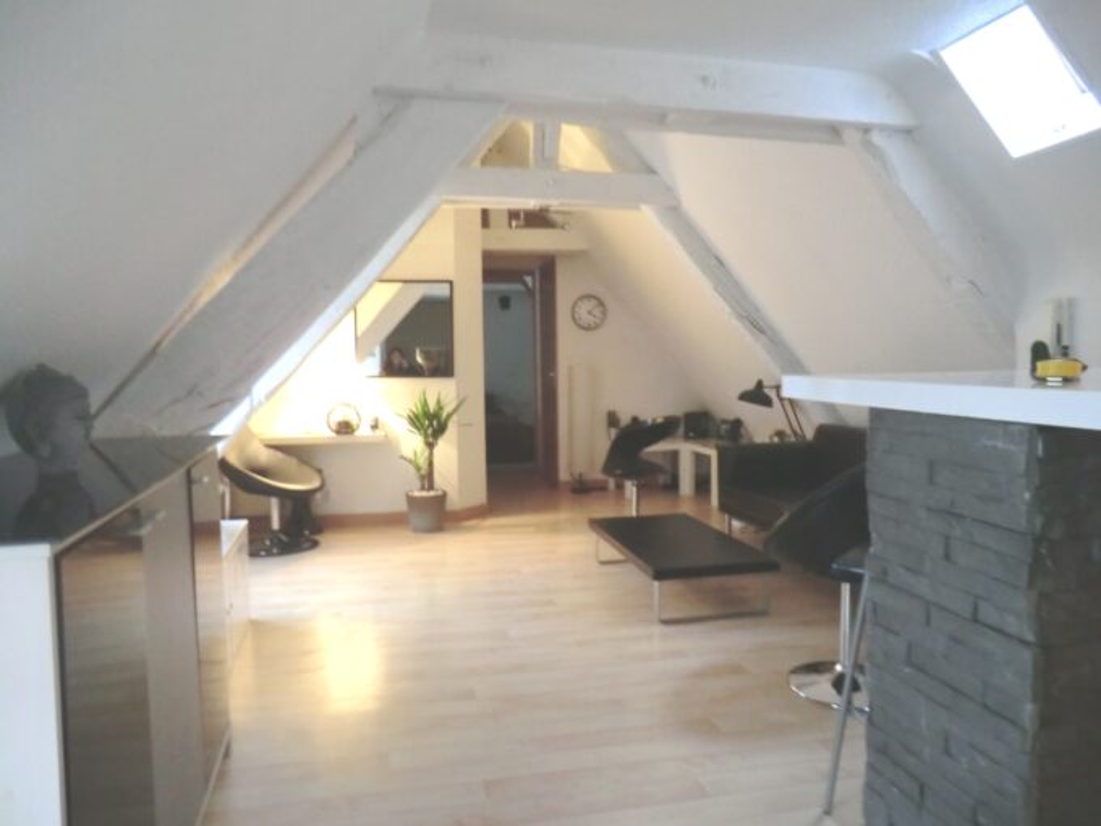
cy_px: 413
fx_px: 763
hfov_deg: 71.6
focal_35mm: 24
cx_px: 550
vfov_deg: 56.8
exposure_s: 1/13
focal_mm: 4.3
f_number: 3.2
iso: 400
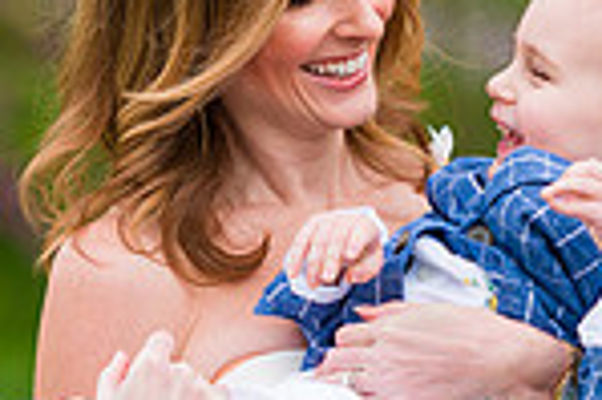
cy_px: 323
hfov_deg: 3.5
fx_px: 9772
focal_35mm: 585
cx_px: 299
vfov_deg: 2.3
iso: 200
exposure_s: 1/800
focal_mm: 150
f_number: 3.5
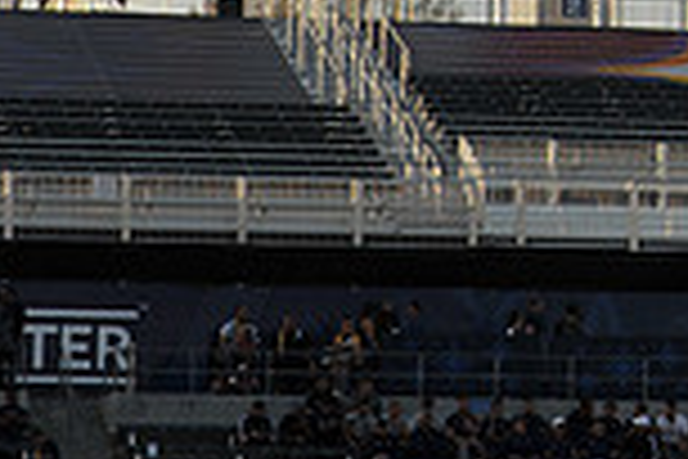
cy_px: -374
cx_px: 1183
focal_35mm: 386
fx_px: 7376
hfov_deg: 5.3
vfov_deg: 3.5
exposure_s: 1/500
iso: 400
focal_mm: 102
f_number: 11
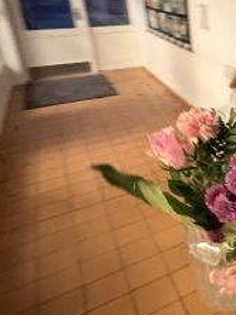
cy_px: 101
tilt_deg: -18.1
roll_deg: +1.1
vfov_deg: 48.0
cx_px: 313
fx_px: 345
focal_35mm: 38
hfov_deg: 29.6
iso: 1600
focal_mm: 2.22
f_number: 2.2
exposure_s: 1/25
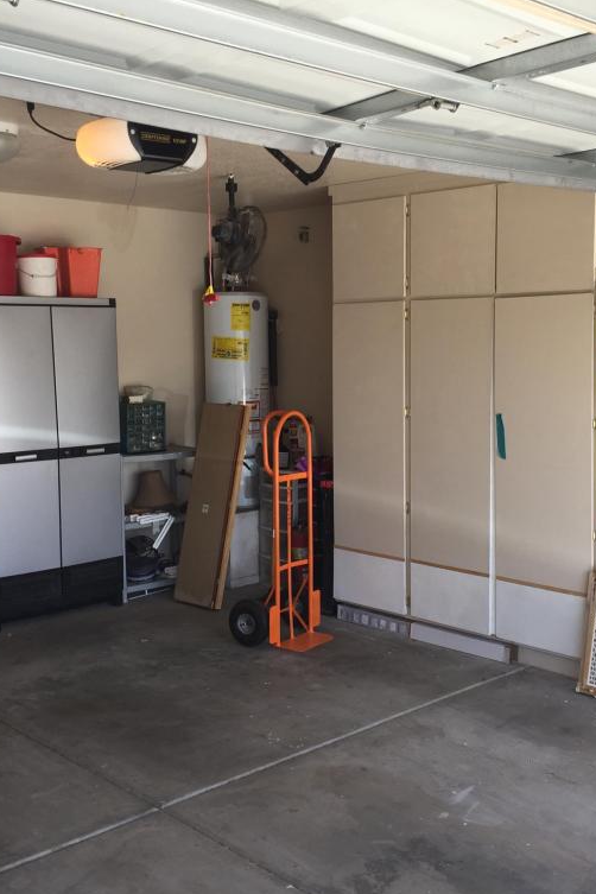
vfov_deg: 47.4
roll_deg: -0.7
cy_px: 452
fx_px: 1018
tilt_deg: -6.9
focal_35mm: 41
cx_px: 344
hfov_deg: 32.6
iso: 32
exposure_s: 1/250
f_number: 2.2
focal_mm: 4.15
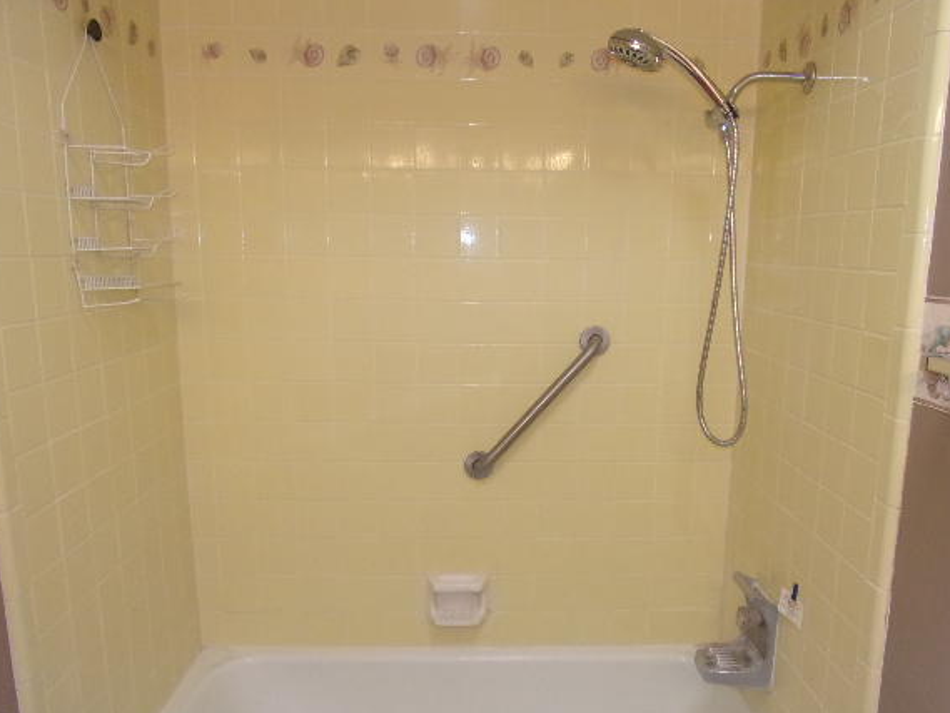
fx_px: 741
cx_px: 509
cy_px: 397
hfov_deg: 65.2
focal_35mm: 27
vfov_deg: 51.3
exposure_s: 1/34
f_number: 3.3
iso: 200
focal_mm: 4.3
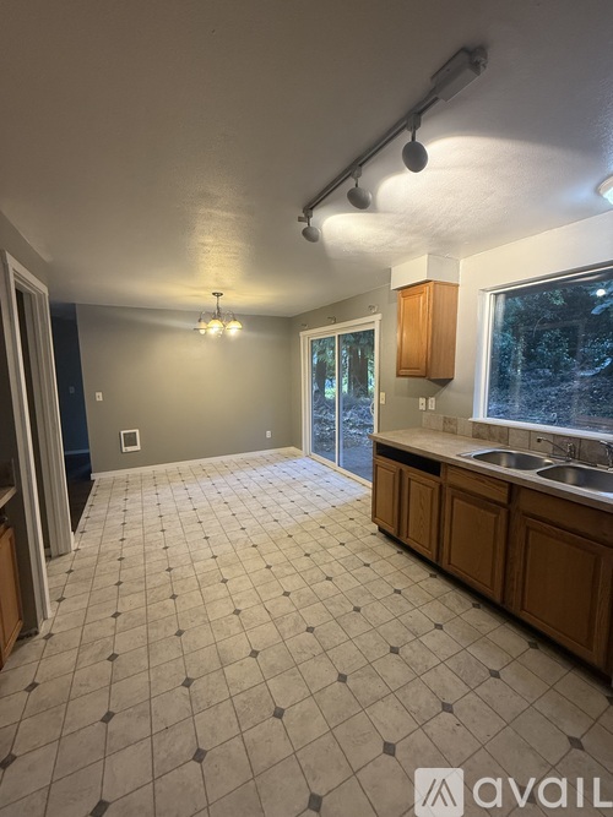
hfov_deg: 85.7
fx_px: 331
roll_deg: +0.6
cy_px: 408
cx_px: 306
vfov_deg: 102.1
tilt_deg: -7.1
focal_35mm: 14
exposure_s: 1/60
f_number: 2.2
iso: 250
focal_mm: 2.22
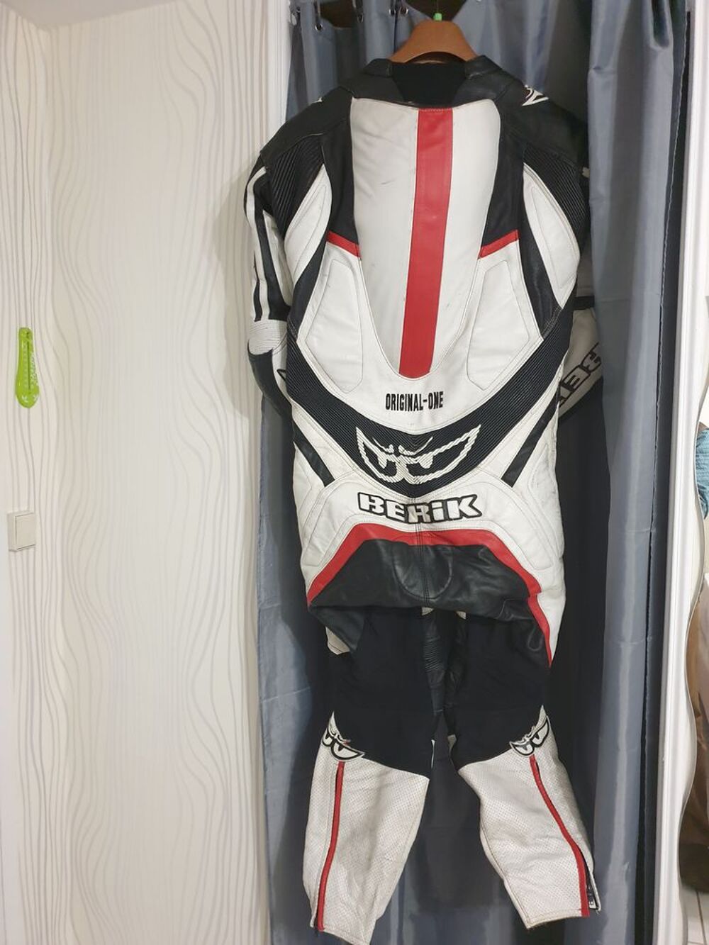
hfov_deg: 53.1
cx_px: 354
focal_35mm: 26
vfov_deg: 67.3
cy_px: 472
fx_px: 710
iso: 320
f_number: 1.5
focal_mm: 4.3
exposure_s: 1/25
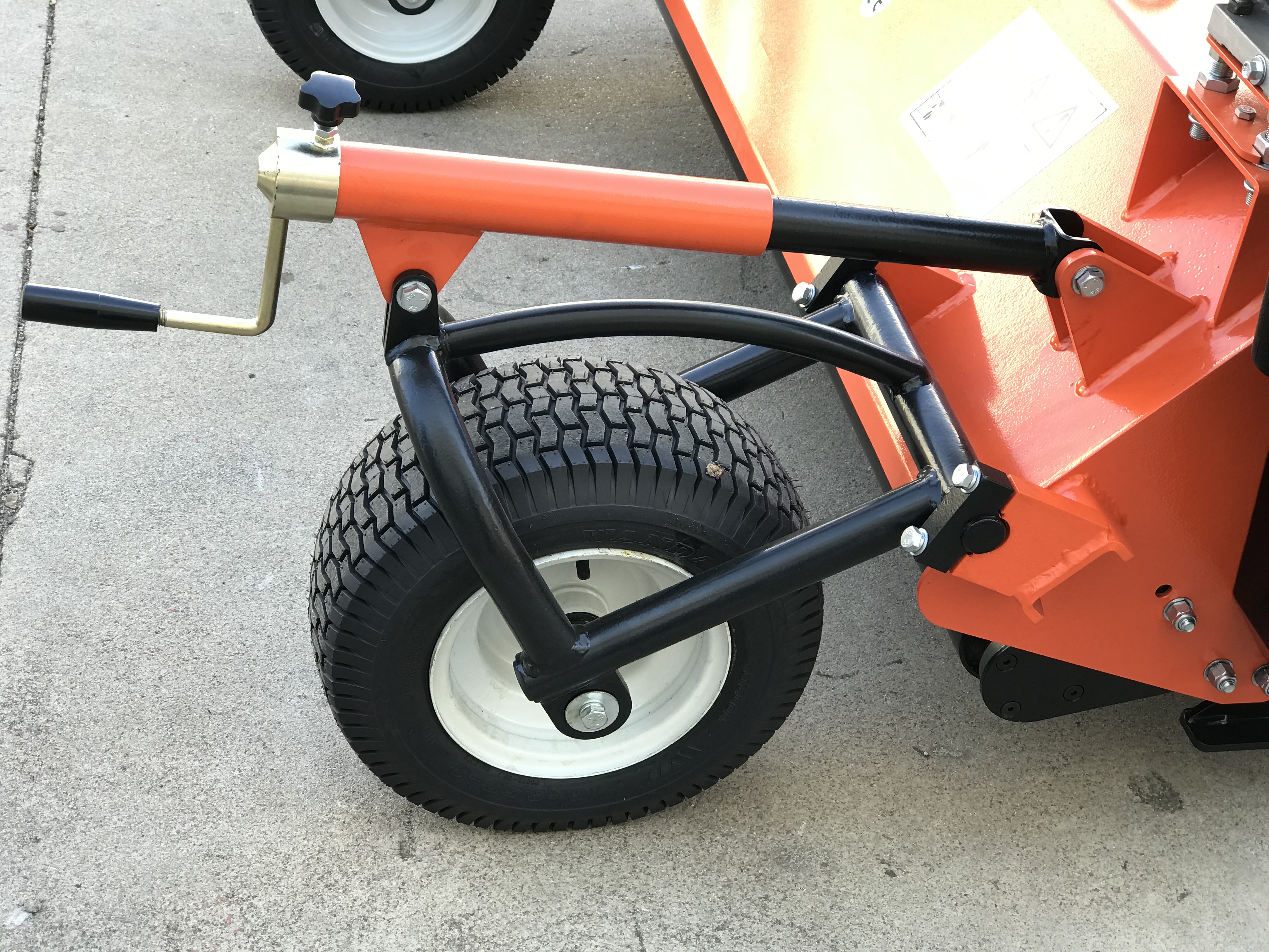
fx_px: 2090
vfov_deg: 25.7
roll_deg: -6.3
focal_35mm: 57
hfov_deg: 33.8
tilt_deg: -38.1
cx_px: 634
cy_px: 476
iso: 32
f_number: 2.8
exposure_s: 1/90
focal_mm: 6.6
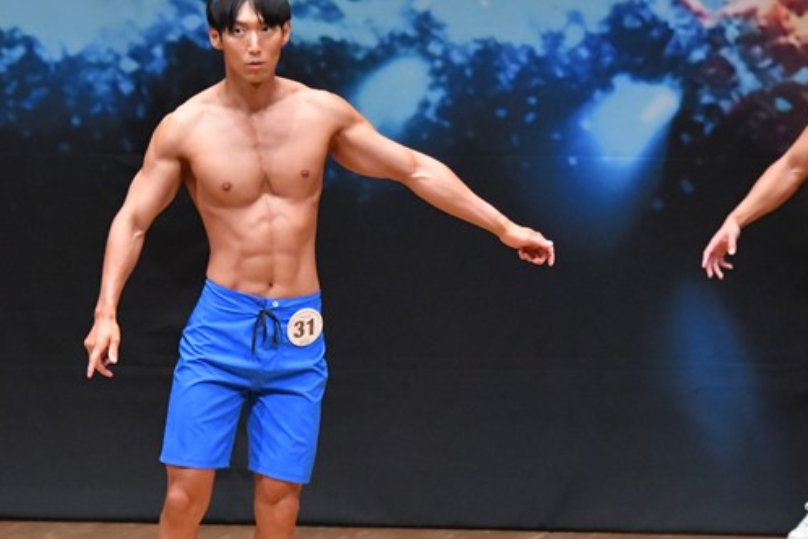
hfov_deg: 4.9
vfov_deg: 3.3
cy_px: 365
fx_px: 9426
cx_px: 314
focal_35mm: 420
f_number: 5.6
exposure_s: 1/400
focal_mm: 180
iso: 8000
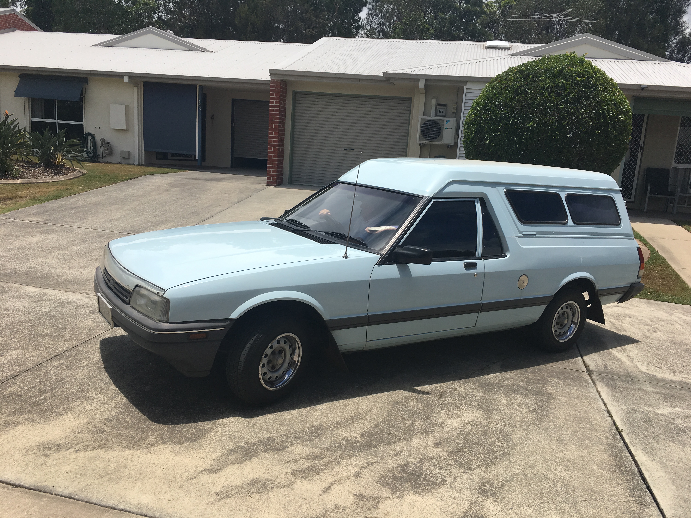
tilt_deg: -12.3
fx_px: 579
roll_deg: -4.9
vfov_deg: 48.2
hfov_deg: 61.7
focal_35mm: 29
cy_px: 259
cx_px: 346
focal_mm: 4.15
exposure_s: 1/2747
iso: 25
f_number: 2.2
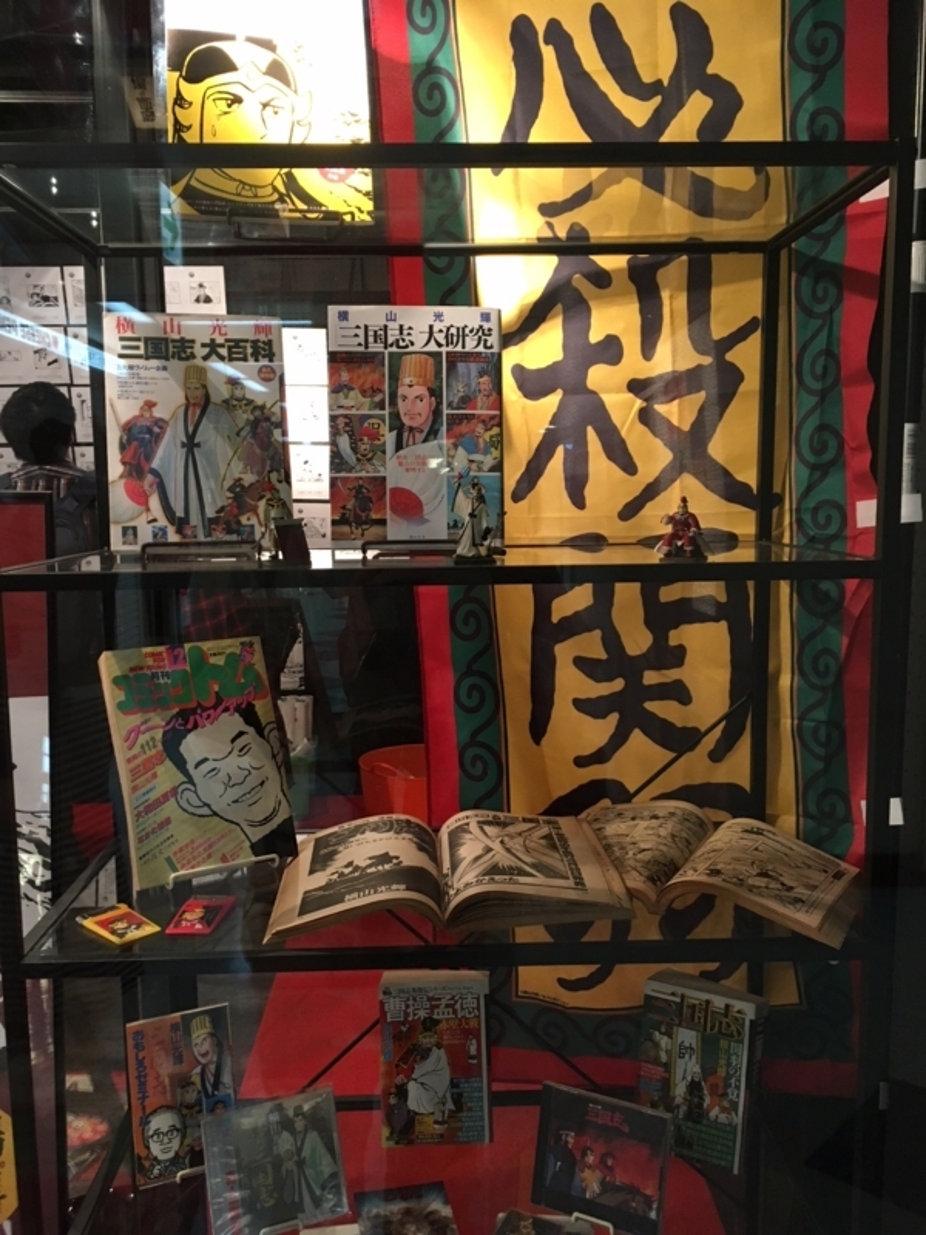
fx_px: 1034
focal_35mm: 29
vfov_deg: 61.7
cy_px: 618
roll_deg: +0.5
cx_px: 463
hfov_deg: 48.2
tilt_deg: -8.0
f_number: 2.2
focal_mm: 4.15
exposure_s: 1/30
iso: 125
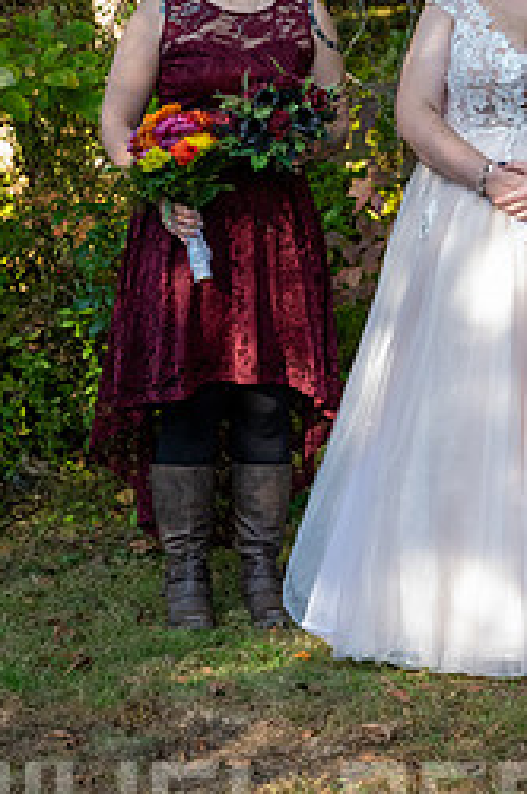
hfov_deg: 10.1
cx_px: 421
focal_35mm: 135
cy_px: 245
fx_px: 2972
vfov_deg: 15.2
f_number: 4.5
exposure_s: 1/2500
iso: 6400
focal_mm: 75
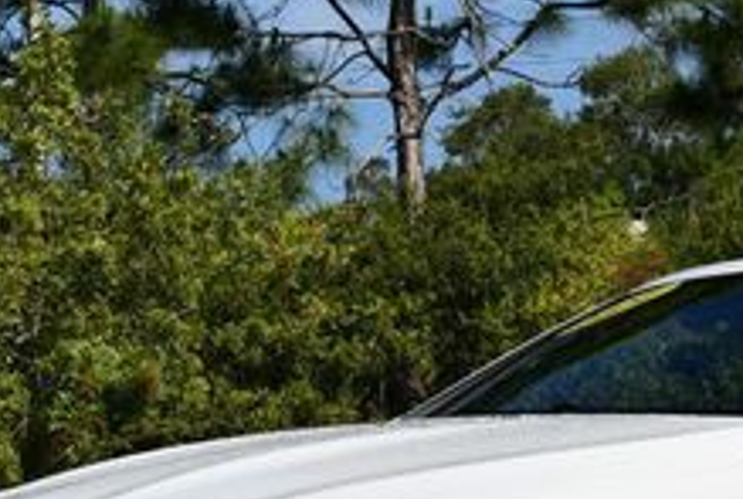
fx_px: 2895
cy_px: 380
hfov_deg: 14.4
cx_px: 757
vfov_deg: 9.8
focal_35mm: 140
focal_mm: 24
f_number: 10
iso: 100
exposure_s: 1/400
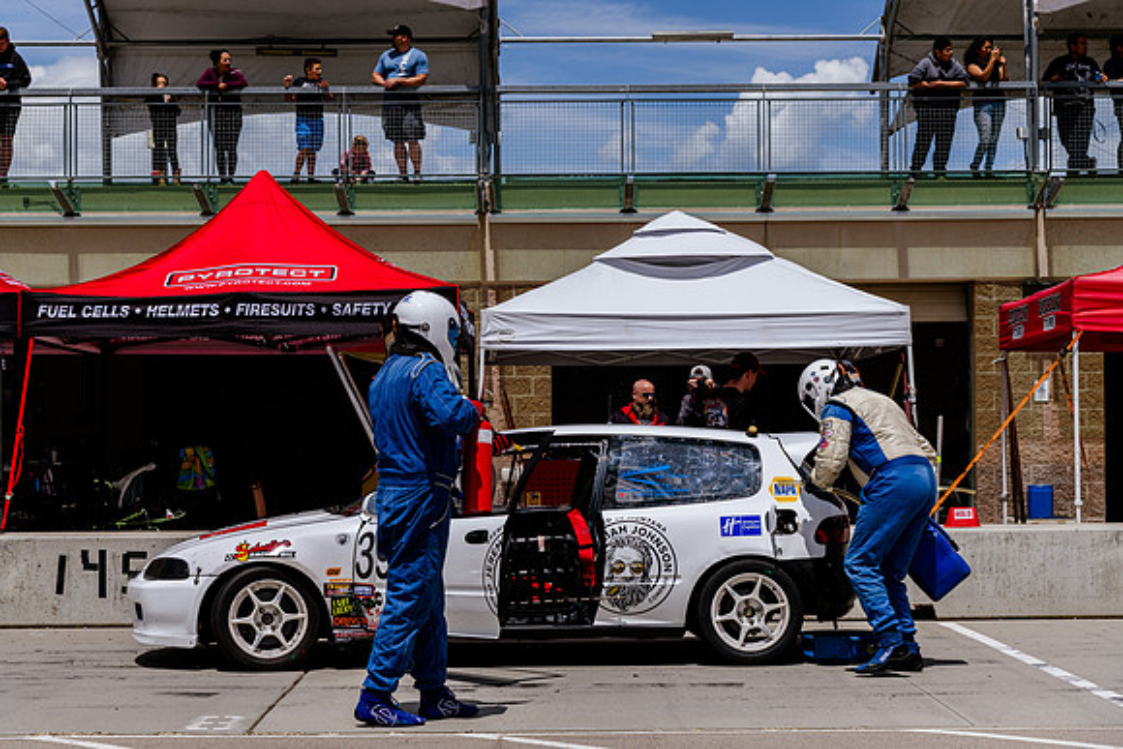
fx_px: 2184
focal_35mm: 70
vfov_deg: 19.5
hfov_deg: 28.8
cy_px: 374
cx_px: 562
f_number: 9
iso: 64
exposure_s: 1/400
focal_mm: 70
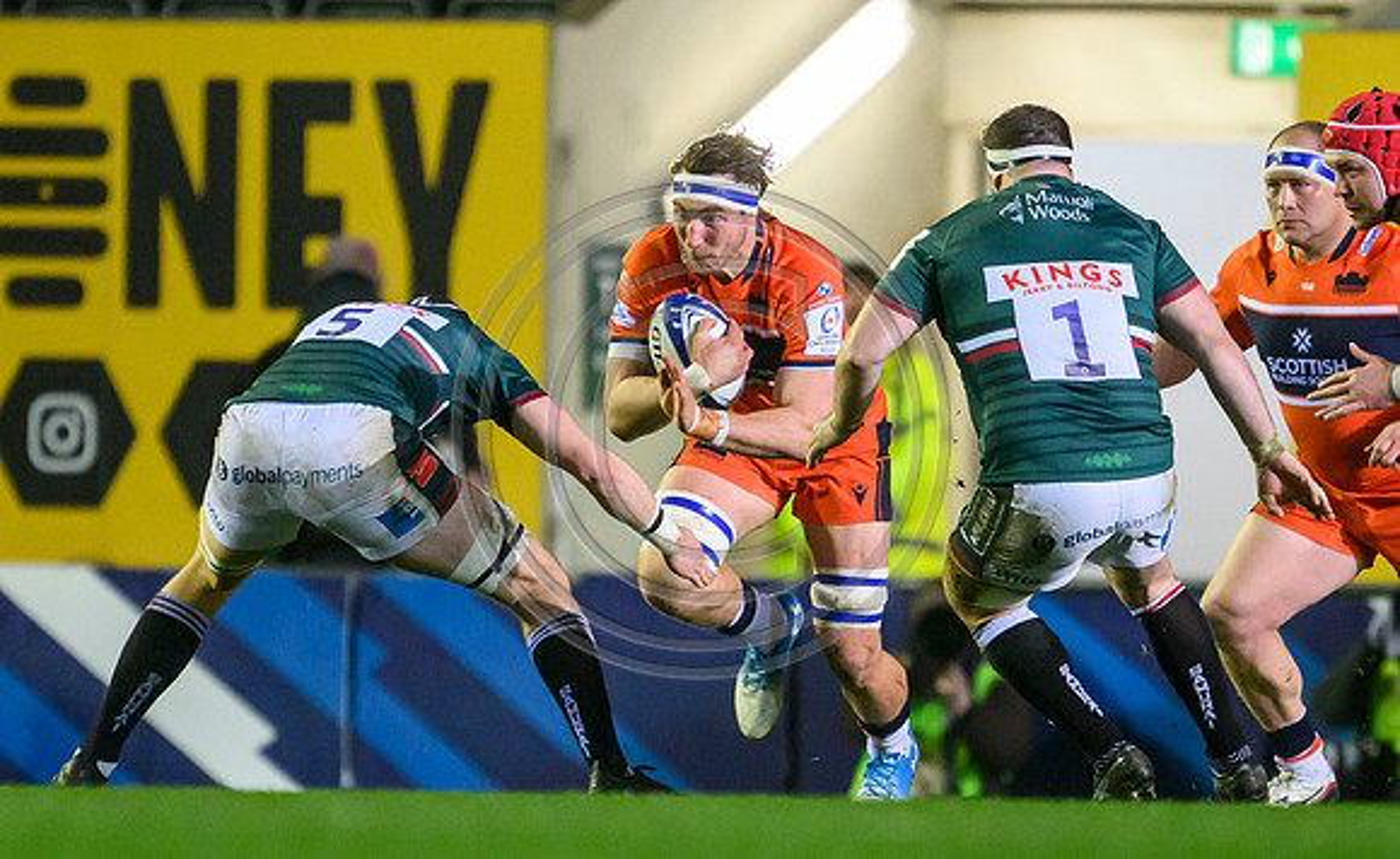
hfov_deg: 1.8
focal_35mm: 1191
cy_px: 687
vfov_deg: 1.1
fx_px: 45210
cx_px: 805
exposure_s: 1/1250
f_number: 4
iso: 8000
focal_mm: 560
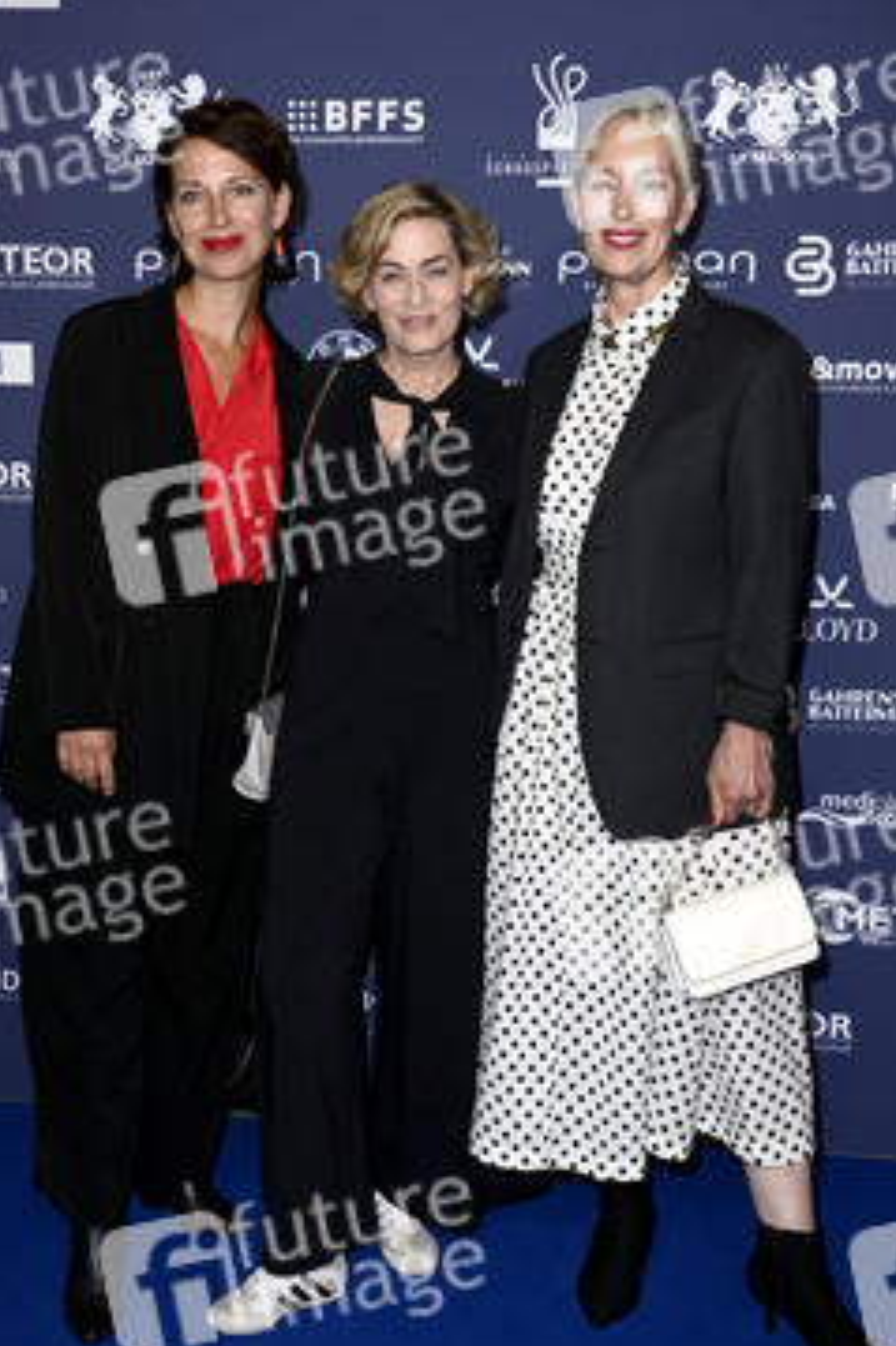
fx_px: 1831
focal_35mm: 49
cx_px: 401
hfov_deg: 27.5
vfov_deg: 40.4
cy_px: 705
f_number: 5.6
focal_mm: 44
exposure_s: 1/250
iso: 400
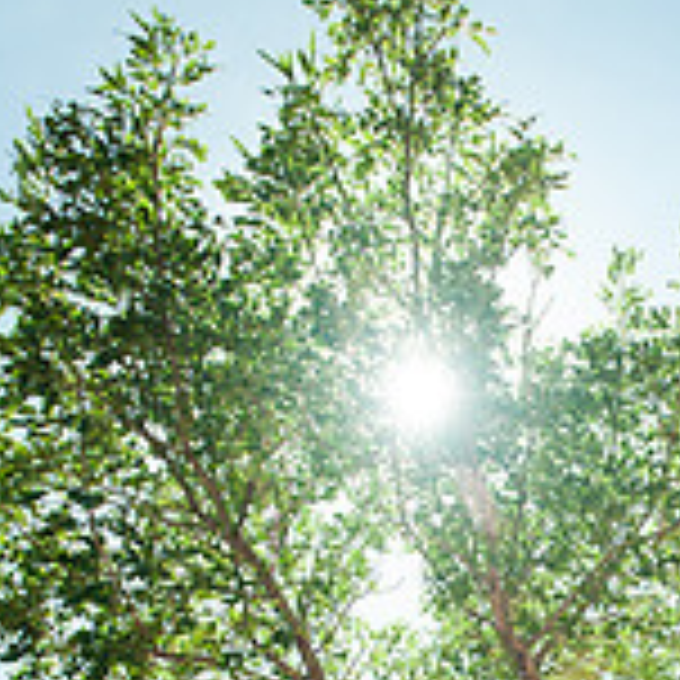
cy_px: 811
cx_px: 642
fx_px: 956
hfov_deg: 36.2
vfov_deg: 32.5
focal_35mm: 43
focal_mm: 17
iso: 200
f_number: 4.5
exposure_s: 1/400
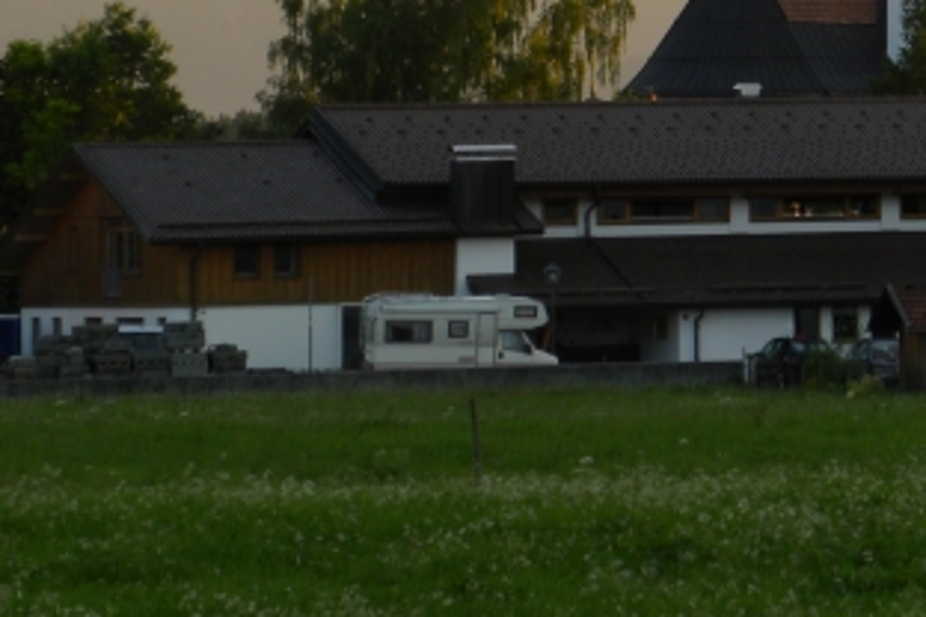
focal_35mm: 378
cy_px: -117
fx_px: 9722
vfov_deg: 3.6
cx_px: 905
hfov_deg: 5.4
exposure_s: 1/58.4
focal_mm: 28.8
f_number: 4.5
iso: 64
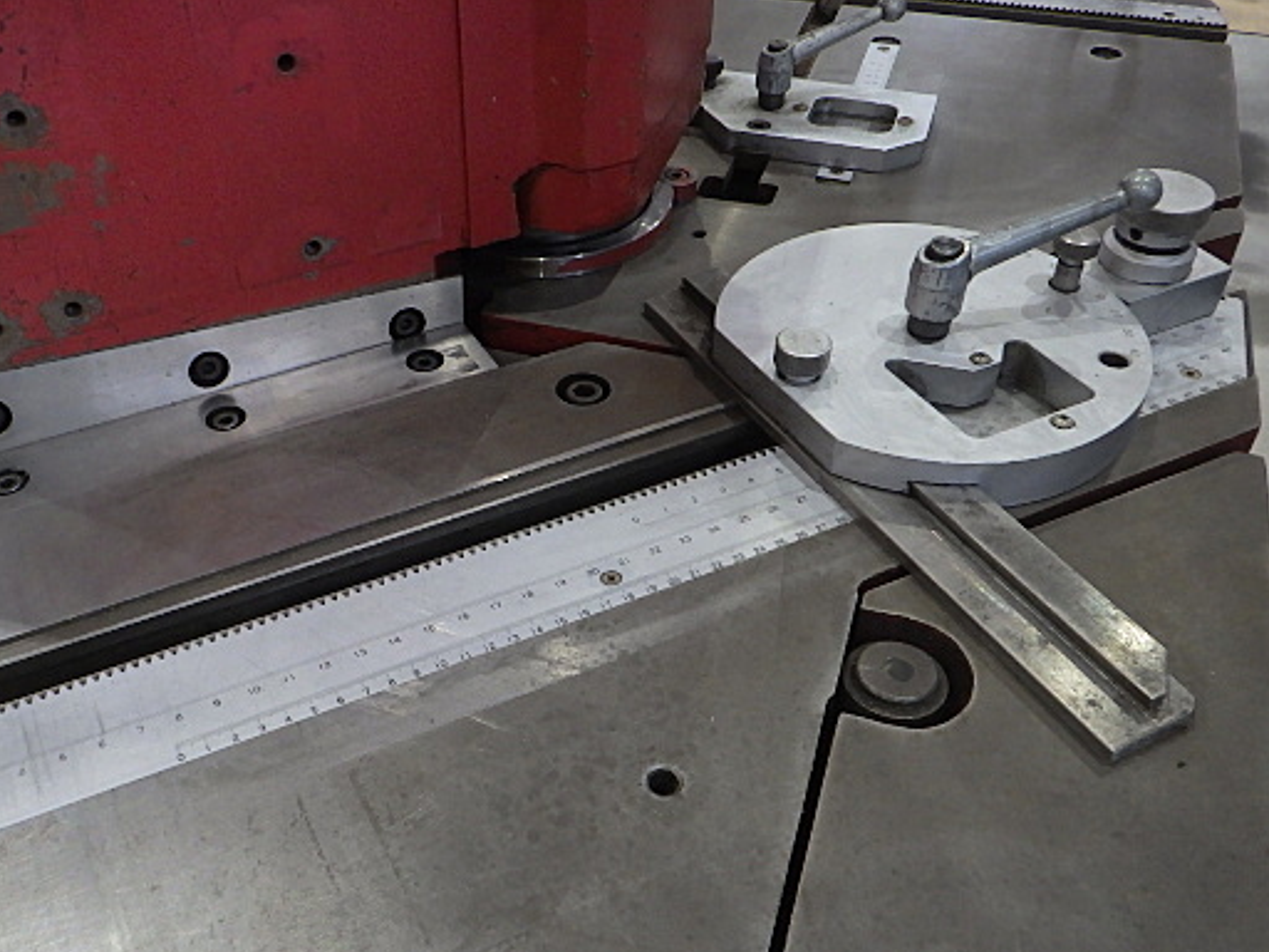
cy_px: 553
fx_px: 1283
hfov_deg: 52.2
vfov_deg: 40.6
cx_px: 496
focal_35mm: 35
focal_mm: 5
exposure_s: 1/45
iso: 400
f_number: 3.5
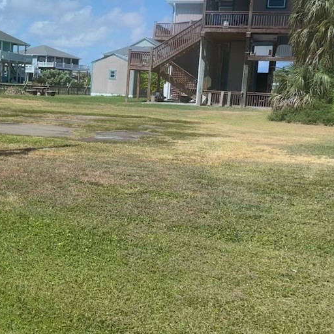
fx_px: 579
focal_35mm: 53
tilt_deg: -9.6
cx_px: 85
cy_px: 146
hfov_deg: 31.6
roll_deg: -2.0
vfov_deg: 32.2
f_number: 1.78
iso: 50
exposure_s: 1/7576
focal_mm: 6.86
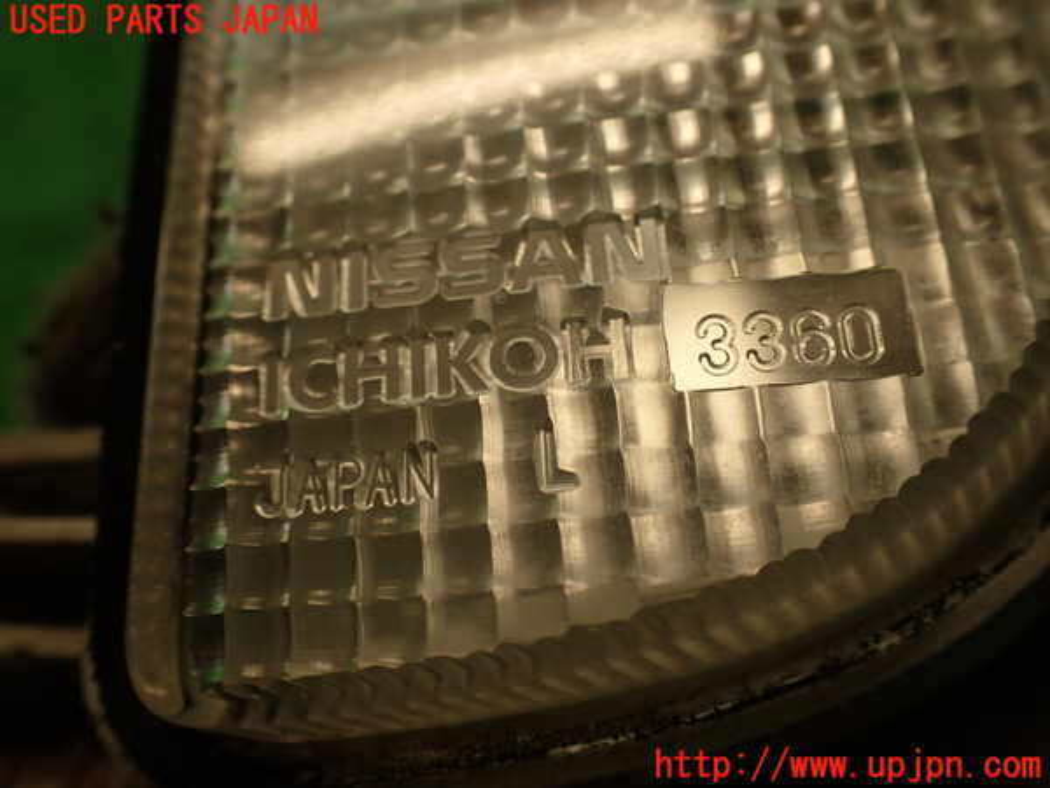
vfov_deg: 44.2
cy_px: 394
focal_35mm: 32
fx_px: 971
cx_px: 525
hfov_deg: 56.8
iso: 100
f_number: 2.4
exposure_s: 1/60
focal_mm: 5.79
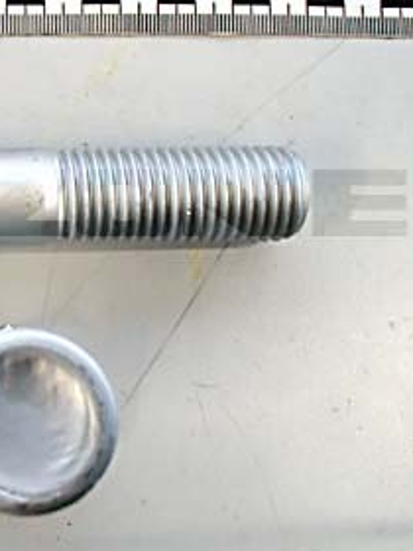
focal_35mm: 64
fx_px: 1018
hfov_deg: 22.0
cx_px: -6
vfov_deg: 30.2
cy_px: 248
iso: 400
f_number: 3.9
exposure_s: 1/20
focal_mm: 5
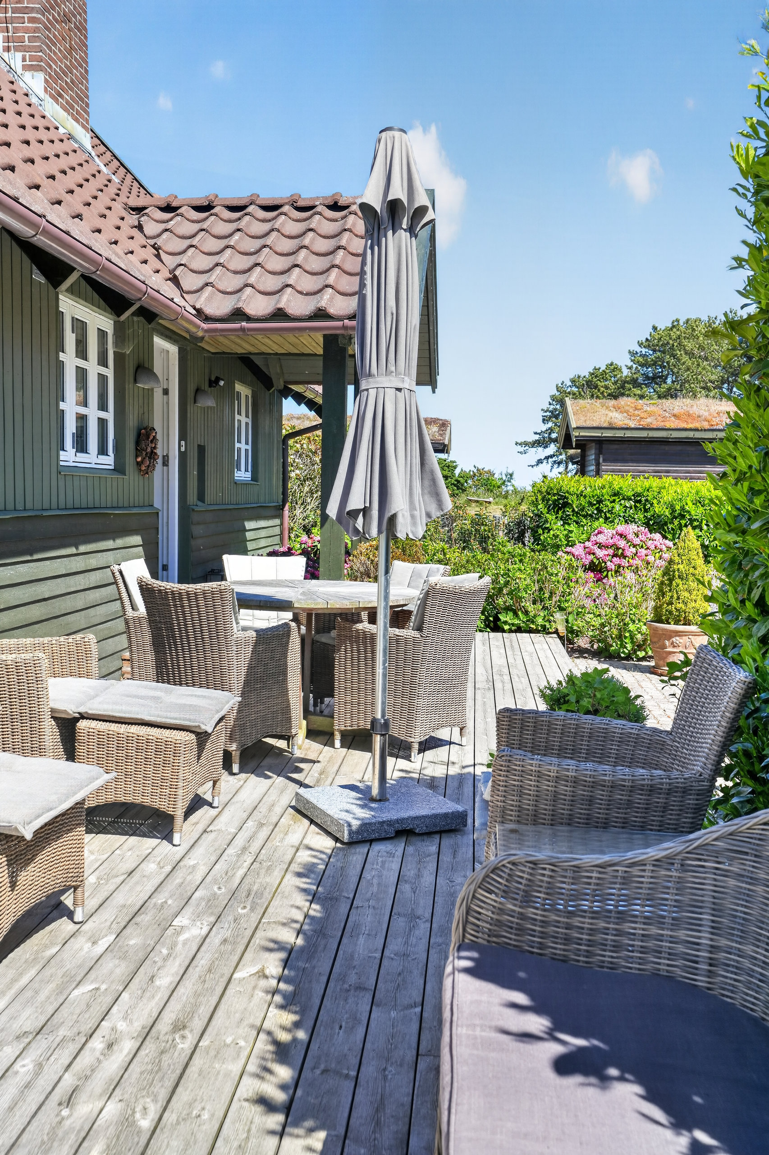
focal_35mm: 35
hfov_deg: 37.8
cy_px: 578
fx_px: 1122
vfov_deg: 54.4
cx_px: 384
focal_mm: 35
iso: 400
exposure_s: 1/125
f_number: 8
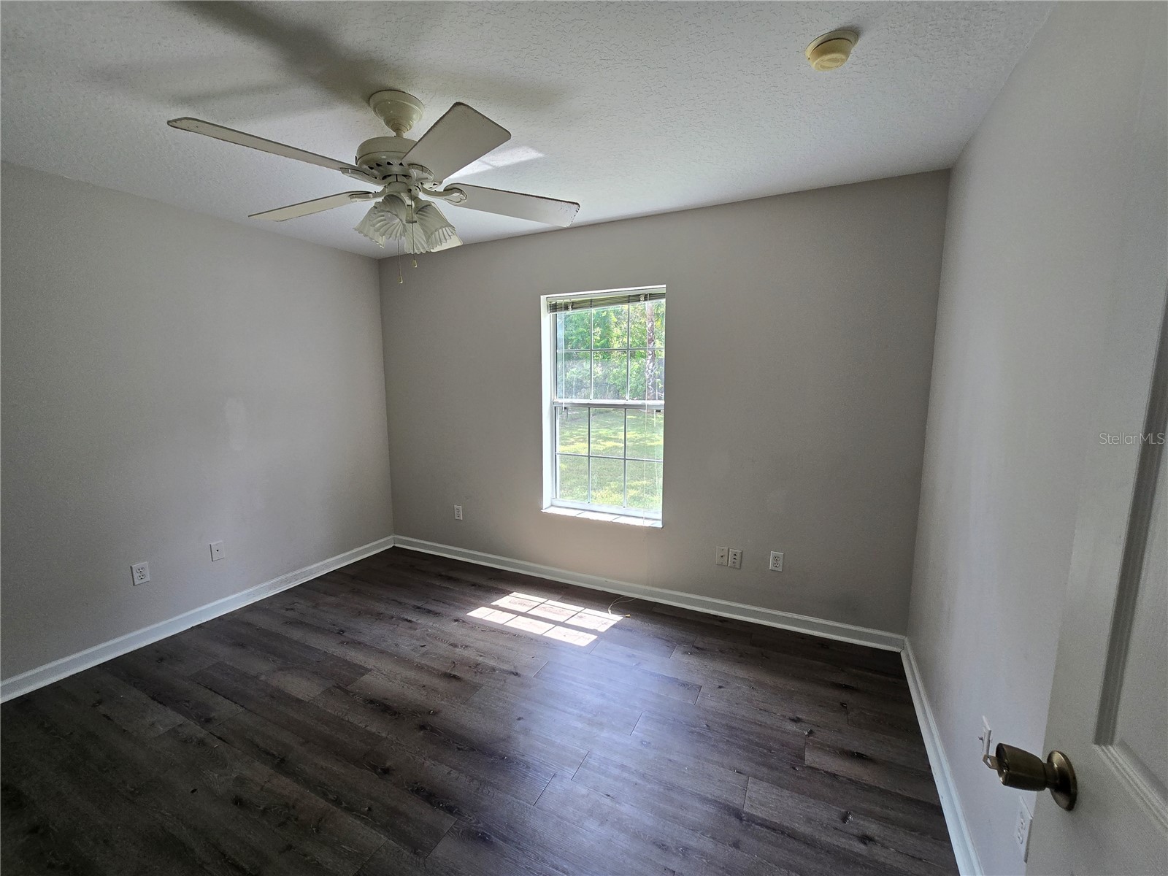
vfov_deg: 89.9
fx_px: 439
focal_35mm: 13
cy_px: 438
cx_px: 584
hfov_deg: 106.2
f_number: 2.2
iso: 100
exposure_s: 1/120
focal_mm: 2.2
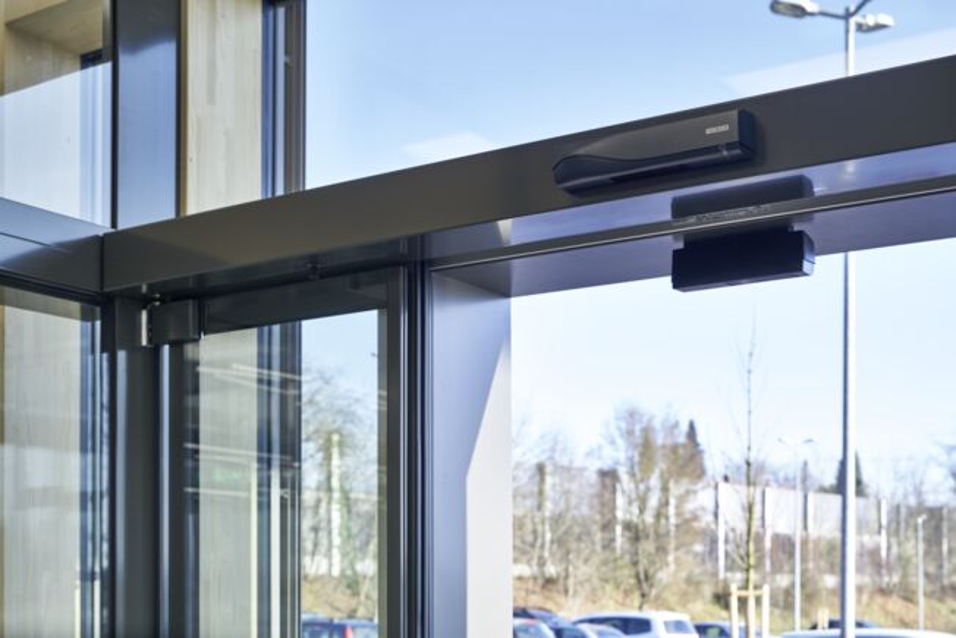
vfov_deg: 27.0
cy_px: 319
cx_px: 478
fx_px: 1328
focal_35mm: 50
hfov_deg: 39.6
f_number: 8
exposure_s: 1/30
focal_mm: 50
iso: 100
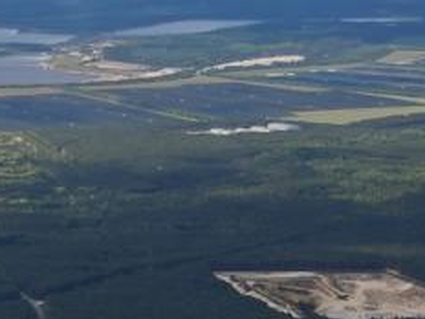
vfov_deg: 12.9
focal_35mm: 115
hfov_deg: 13.8
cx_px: -493
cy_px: 99
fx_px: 1412
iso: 25
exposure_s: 1/773
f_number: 1.8
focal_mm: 3.98
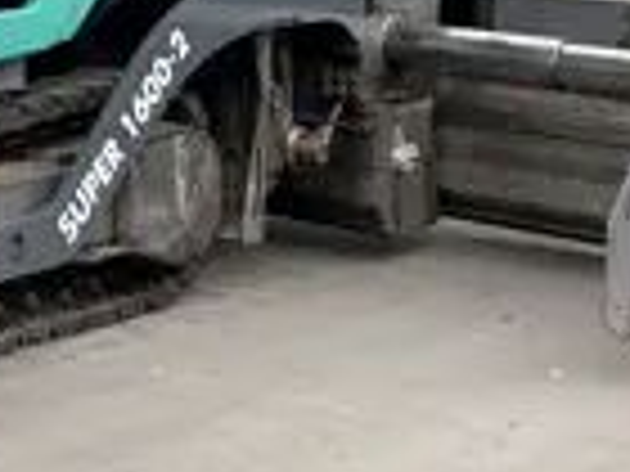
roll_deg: +0.3
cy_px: -139
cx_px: -140
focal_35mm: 110
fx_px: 2002
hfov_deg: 17.0
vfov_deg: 13.0
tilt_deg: +0.7
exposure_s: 1/195
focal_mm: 6.76
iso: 125
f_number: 1.78
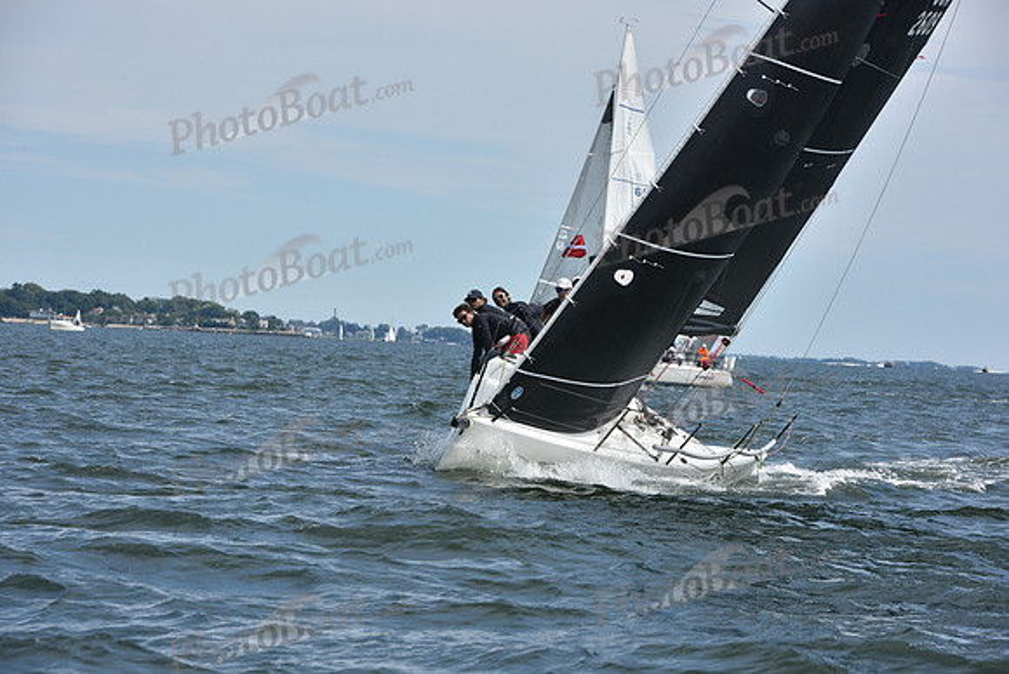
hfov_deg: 12.8
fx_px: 4485
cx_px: 504
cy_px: 337
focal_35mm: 160
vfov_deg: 8.6
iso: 320
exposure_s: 1/1000
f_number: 10
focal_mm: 160
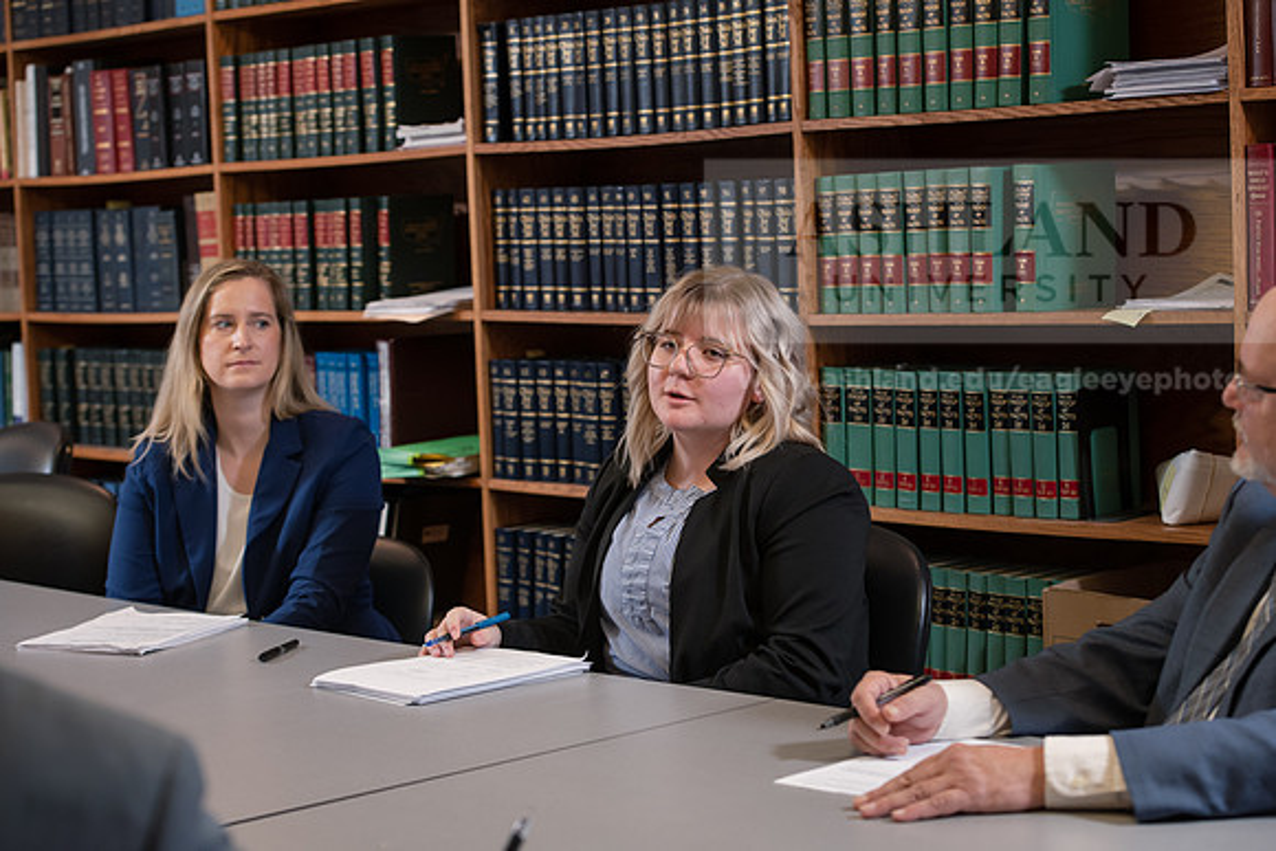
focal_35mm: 70
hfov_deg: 28.8
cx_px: 638
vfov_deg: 19.5
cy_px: 426
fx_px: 2482
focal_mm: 70
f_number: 4.5
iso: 1000
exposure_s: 1/125
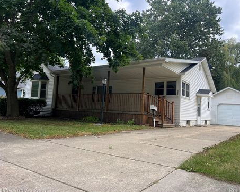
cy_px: 95
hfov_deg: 62.2
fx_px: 199
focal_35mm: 28
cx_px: 122
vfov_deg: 51.6
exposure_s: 1/696
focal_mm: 5.7
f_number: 1.5
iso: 50
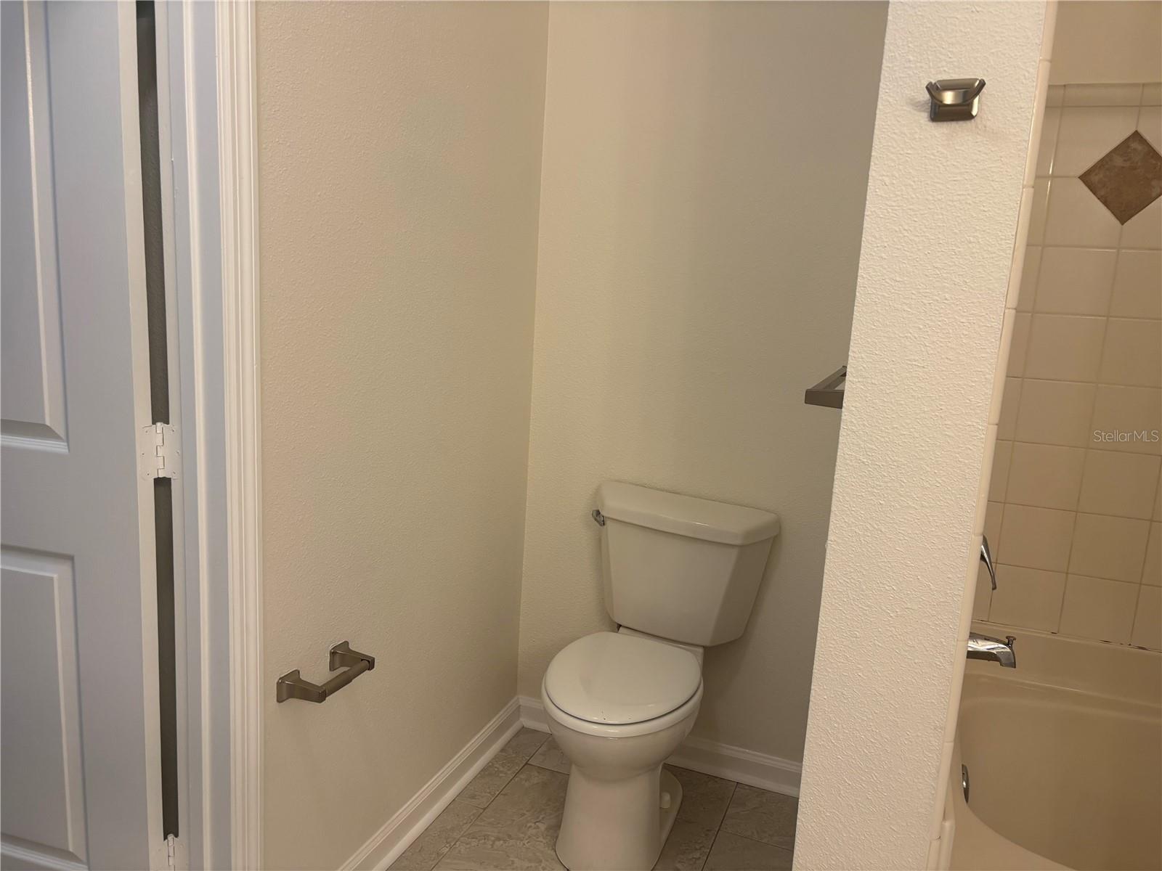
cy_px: 436
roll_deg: -4.1
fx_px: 873
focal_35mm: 26
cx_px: 581
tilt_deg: -9.9
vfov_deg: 53.1
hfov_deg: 67.3
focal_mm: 5.96
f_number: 1.6
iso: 100
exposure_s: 1/60
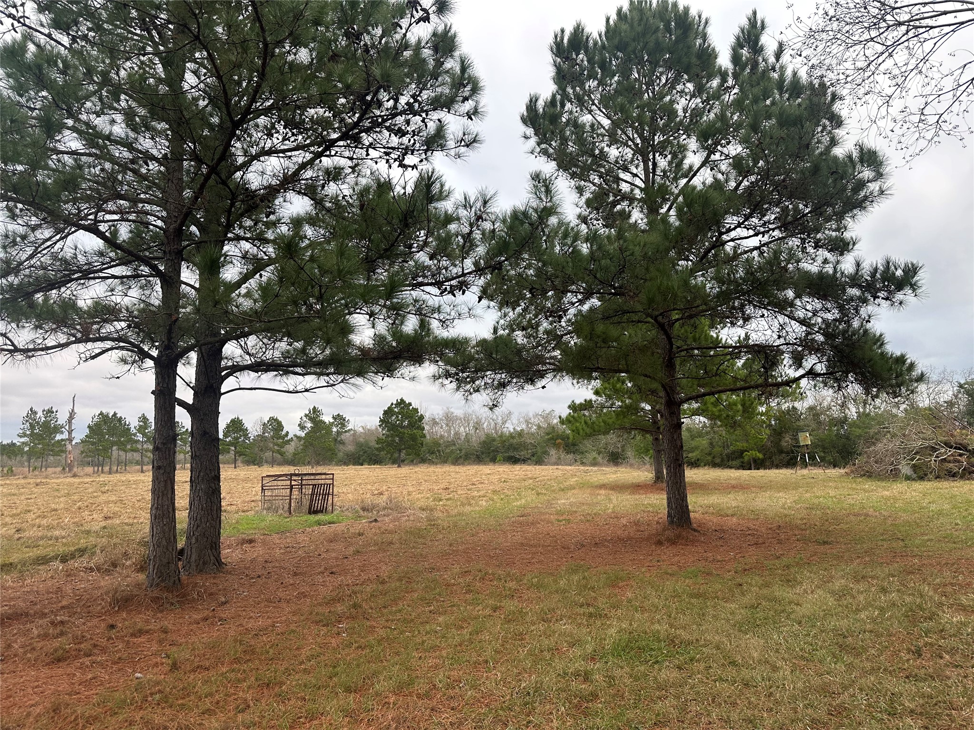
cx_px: 487
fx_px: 675
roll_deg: +0.7
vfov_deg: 56.8
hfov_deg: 71.6
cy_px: 365
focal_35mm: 24
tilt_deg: +7.4
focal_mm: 6.86
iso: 80
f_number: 1.78
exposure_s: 1/389
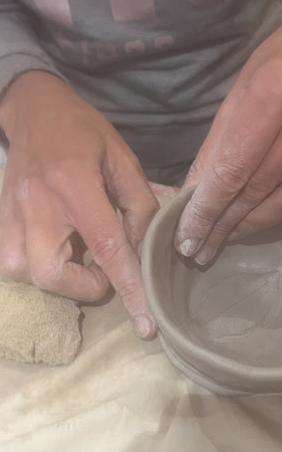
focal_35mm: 49
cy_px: 204
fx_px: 603
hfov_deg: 26.3
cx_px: 144
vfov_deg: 41.0
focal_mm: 5.1
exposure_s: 1/50
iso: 100
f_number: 1.6
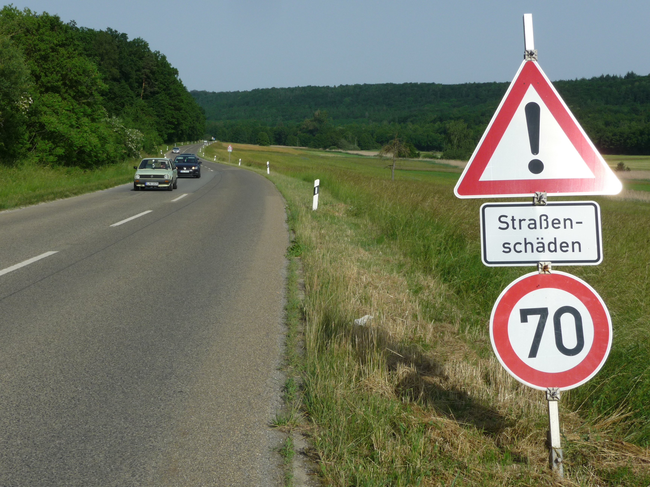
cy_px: 244
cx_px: 325
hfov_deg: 34.9
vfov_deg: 26.6
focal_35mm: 55
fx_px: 1033
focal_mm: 9.3
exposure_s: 1/250
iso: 100
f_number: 10
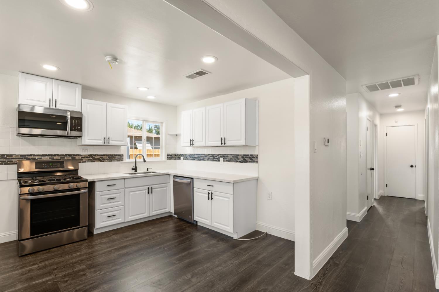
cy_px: 146
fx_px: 201
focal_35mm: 16
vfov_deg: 72.1
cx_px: 220
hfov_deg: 95.0
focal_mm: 11
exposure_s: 1/25
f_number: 6.3
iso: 200
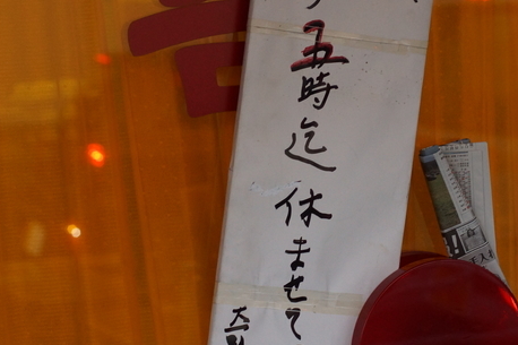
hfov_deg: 15.6
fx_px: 1884
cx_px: 304
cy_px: 189
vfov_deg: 10.5
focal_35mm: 131
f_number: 4
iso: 640
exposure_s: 1/80
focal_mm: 50
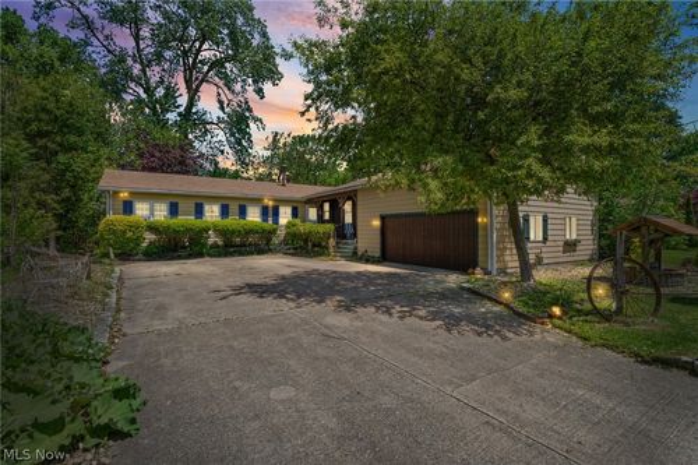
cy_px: 232
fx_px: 310
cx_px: 349
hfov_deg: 96.8
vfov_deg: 73.7
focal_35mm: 16
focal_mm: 16
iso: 250
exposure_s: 1/200
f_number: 8
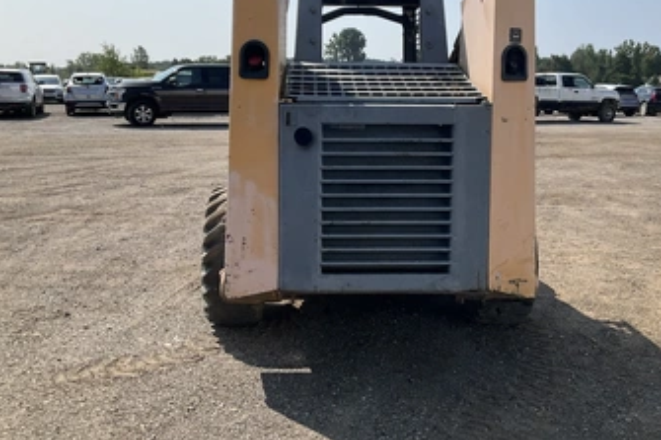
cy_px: 158
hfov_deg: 53.1
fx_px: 661
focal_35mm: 36
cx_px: 343
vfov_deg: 36.6
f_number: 1.8
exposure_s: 1/2320
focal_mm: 3
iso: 25
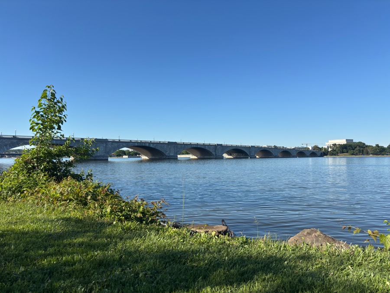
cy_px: 146
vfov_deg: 53.1
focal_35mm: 26
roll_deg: +0.2
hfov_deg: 67.3
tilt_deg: +1.3
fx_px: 293
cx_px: 195
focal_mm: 5.96
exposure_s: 1/3413
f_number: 1.6
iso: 50
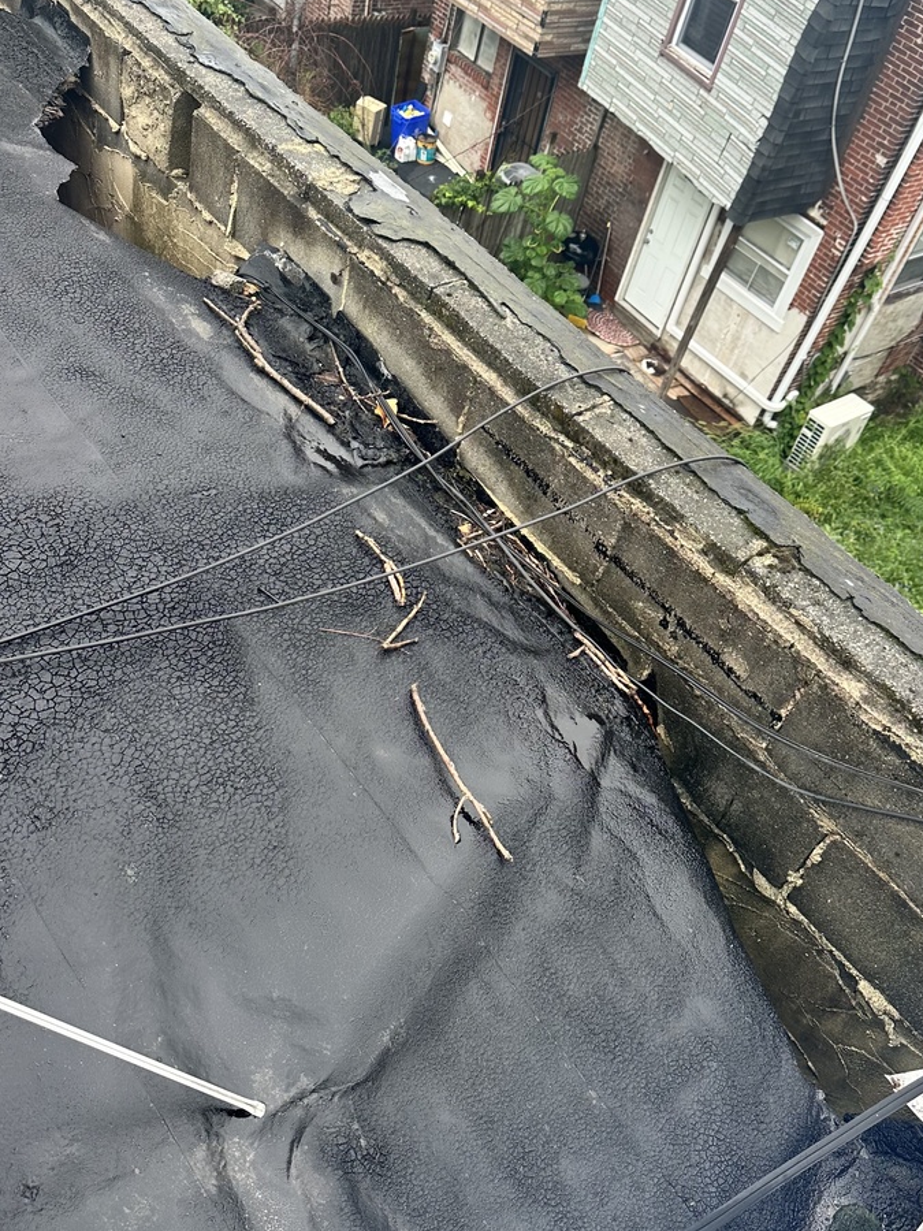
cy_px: 595
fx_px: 1138
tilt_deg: -44.5
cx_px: 484
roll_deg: -20.5
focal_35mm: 32
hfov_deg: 44.1
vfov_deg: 56.8
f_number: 1.78
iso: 80
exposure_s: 1/604
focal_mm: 6.86
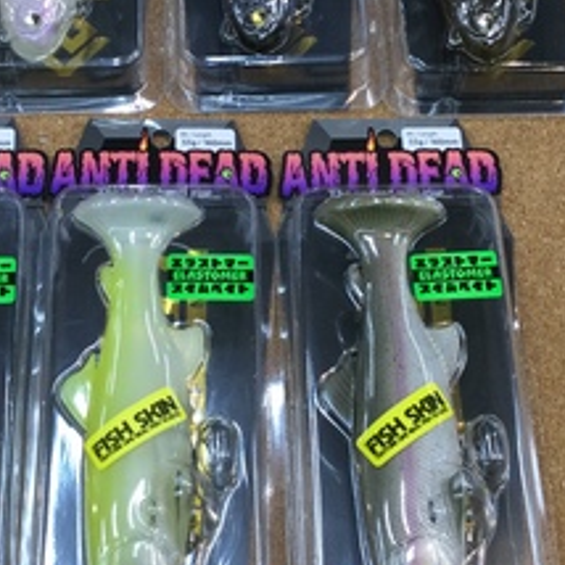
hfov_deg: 22.4
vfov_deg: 22.4
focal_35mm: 77
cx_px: 201
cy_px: 185
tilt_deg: -61.1
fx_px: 1422
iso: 25
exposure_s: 1/30
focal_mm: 3.3
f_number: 2.4
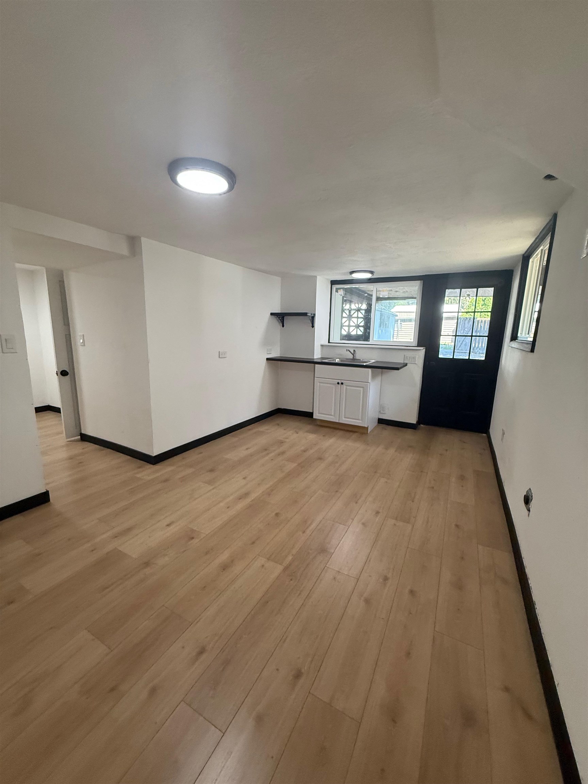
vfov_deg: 102.1
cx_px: 294
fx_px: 317
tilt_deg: -10.9
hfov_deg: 85.7
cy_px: 392
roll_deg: -2.1
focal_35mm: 14
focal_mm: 2.22
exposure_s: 1/120
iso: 400
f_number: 2.2
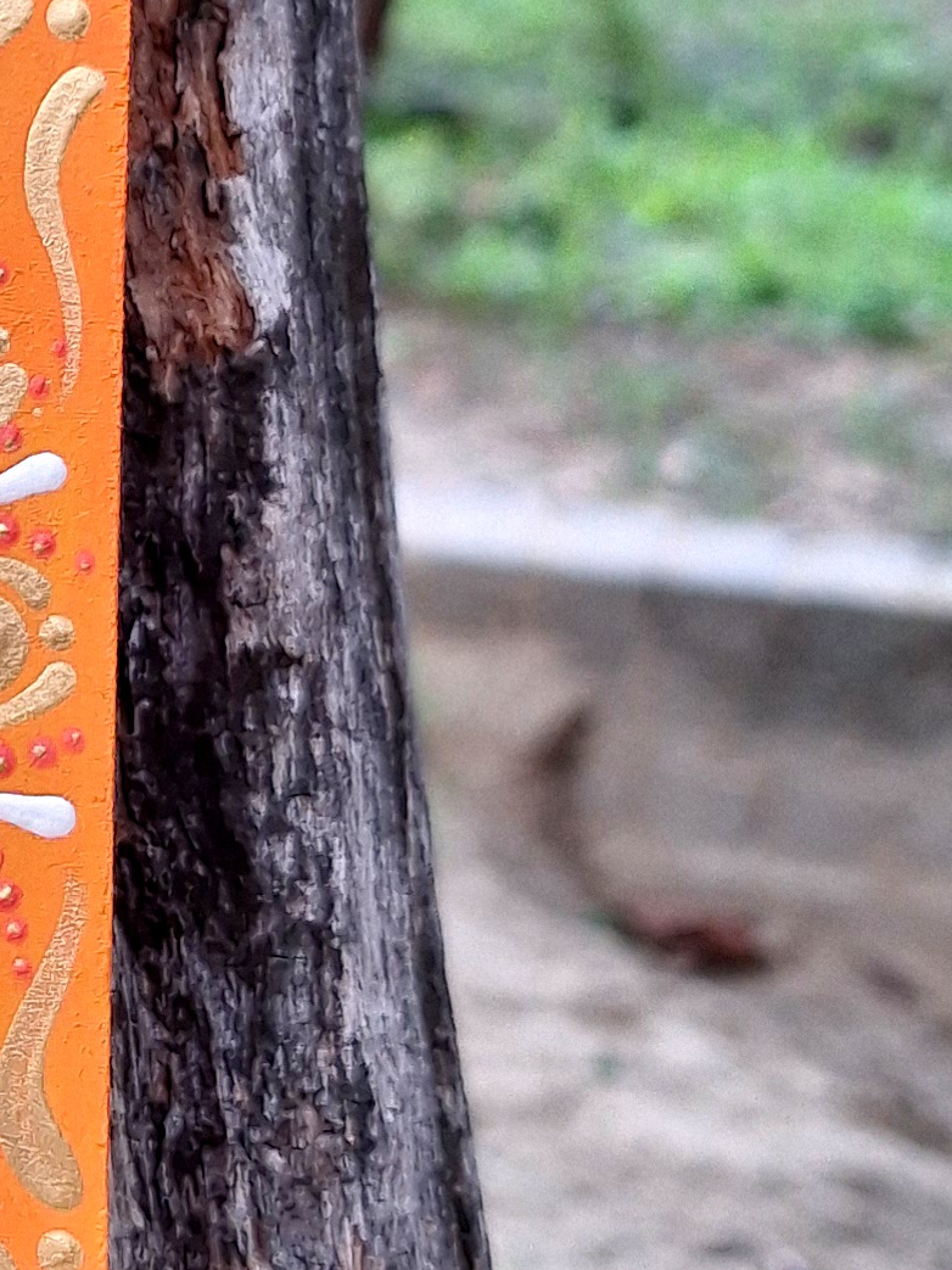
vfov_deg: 21.6
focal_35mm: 90
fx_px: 3301
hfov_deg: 15.1
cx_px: -528
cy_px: 362
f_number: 1.8
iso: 40
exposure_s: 1/172
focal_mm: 5.54
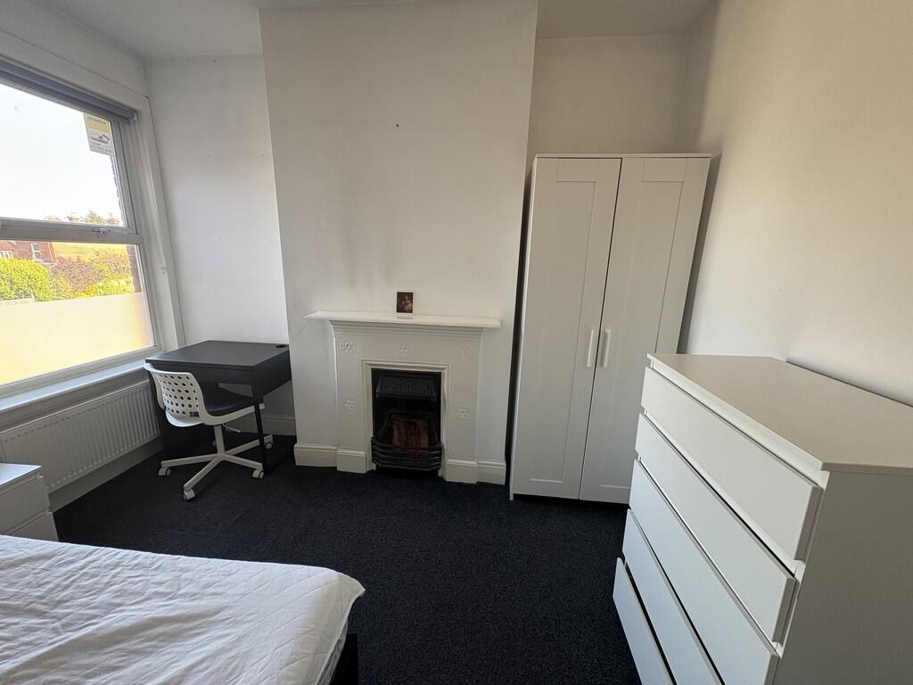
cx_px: 456
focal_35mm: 14
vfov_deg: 85.7
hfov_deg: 102.1
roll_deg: -1.1
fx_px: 369
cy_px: 342
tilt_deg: -12.2
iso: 160
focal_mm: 2.22
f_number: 2.2
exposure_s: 1/99
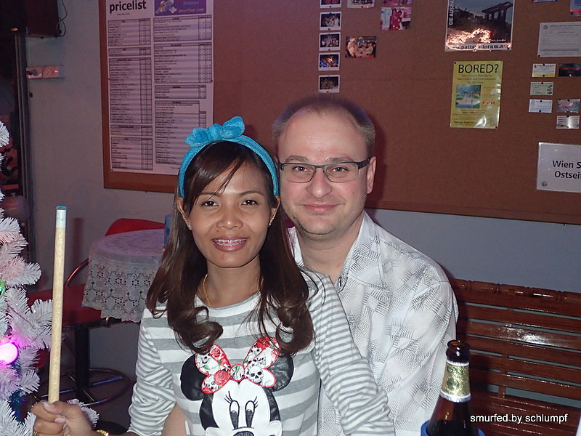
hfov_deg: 52.6
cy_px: 218
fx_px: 587
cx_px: 290
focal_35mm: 35
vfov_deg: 40.7
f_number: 2.6
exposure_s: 1/30
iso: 400
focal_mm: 6.42
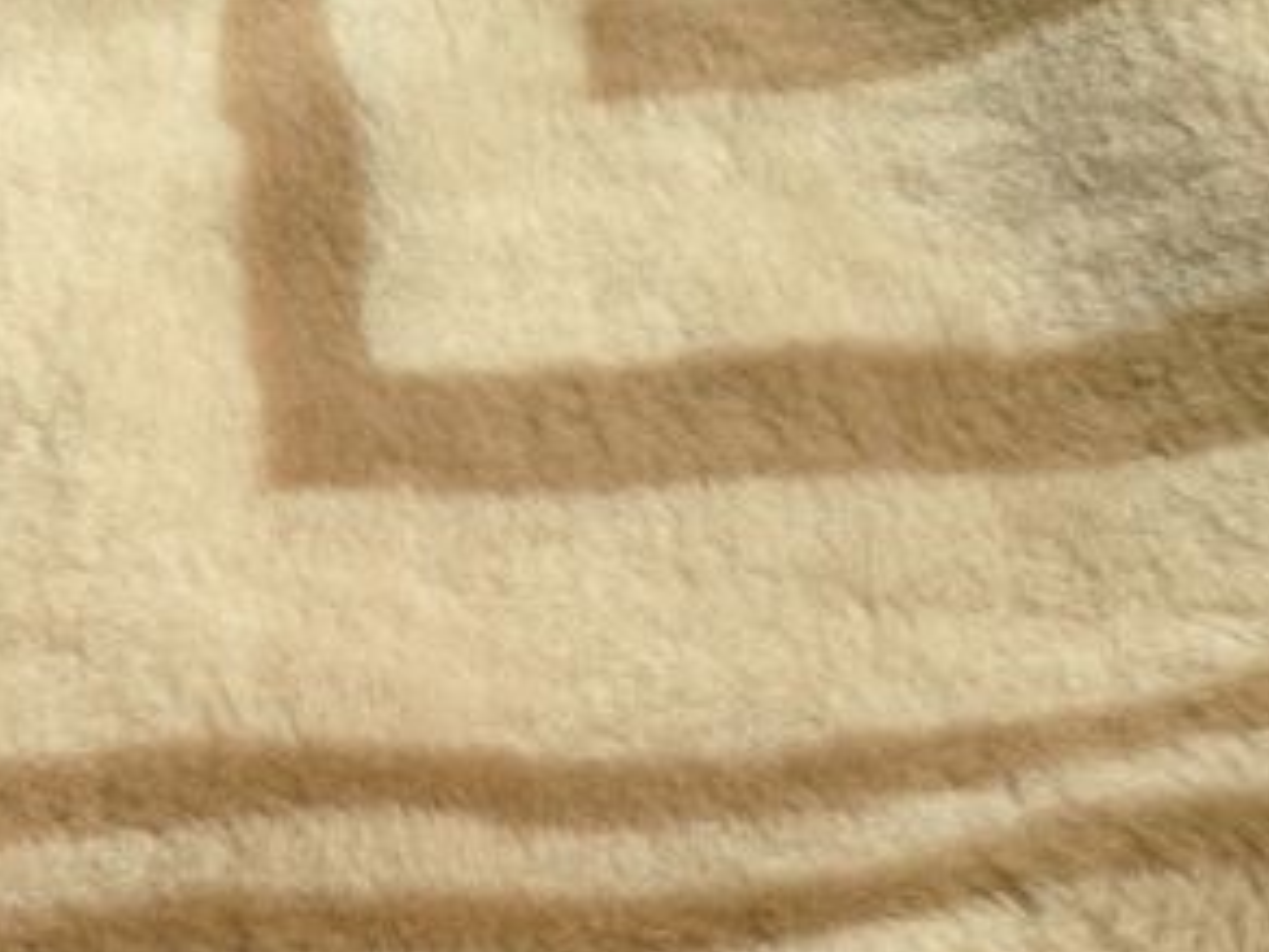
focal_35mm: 80
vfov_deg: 18.4
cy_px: 652
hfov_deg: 23.3
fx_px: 2933
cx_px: -41
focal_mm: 4.13
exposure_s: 1/2262
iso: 50
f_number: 2.4
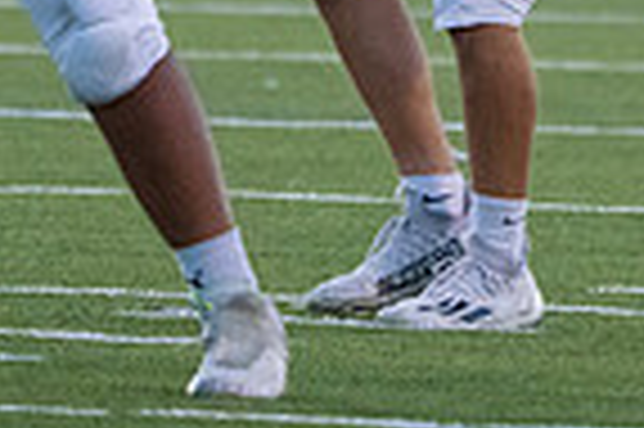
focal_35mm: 1623
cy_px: -390
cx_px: 617
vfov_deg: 0.8
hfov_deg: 1.3
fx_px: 29000
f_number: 5.6
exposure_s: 1/1000
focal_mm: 400
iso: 5000
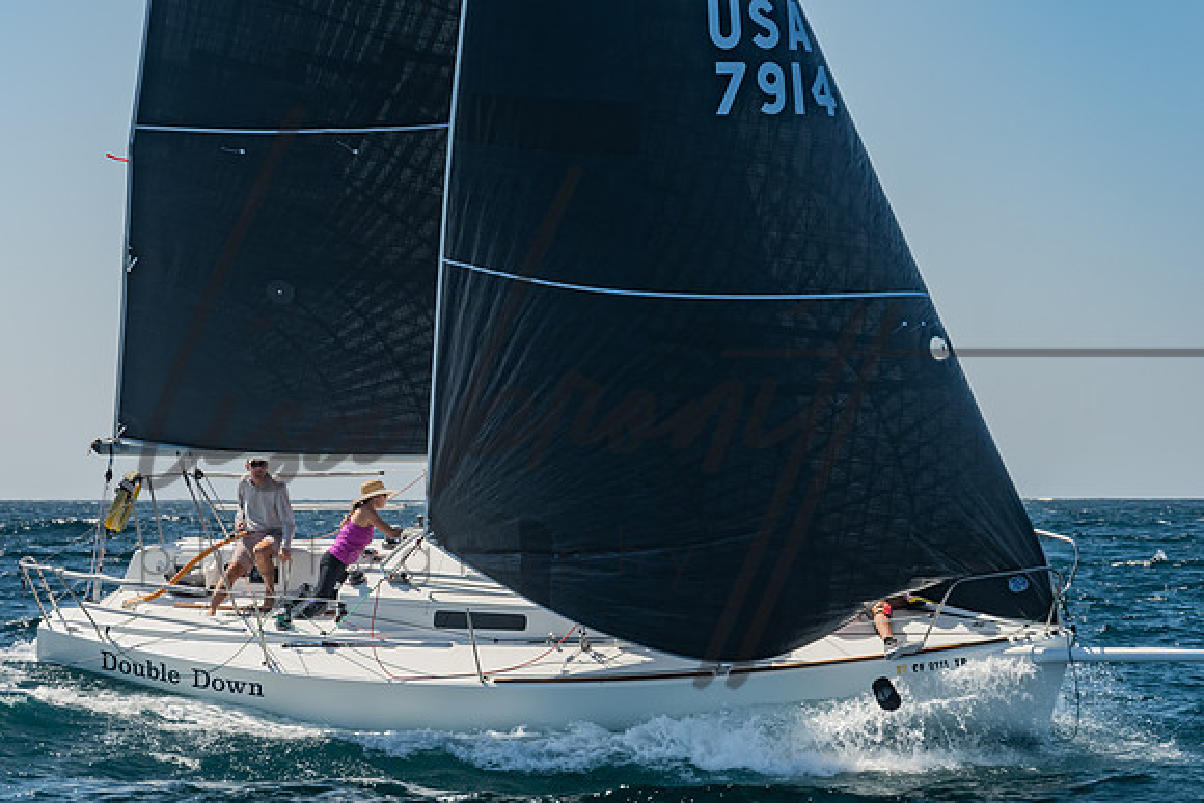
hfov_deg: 11.9
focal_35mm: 172
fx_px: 5748
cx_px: 403
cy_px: 410
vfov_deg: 8.0
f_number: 6.3
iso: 160
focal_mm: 105
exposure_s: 1/320
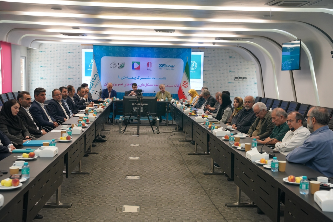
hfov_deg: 41.4
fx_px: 440
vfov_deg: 28.3
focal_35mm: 48
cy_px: 111
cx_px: 166
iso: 1000
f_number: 4
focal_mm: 47.6
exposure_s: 1/160
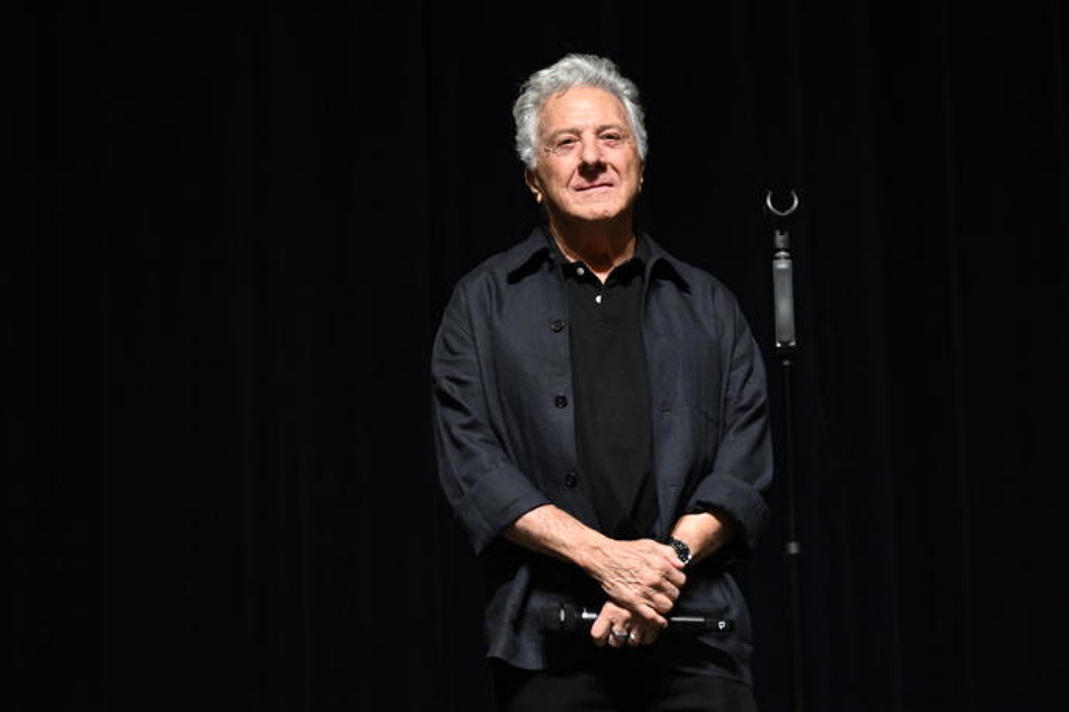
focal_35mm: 105
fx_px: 3118
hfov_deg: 19.5
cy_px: 356
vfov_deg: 13.0
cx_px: 534
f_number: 2.8
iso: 3200
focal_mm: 70
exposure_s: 1/320
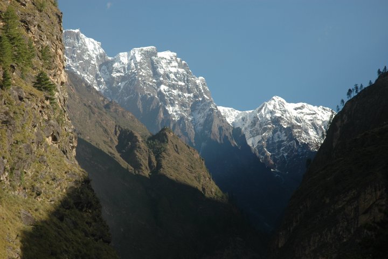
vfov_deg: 15.2
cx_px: 194
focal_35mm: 90
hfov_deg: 22.6
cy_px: 130
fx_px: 970
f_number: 9
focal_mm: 60
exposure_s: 1/320
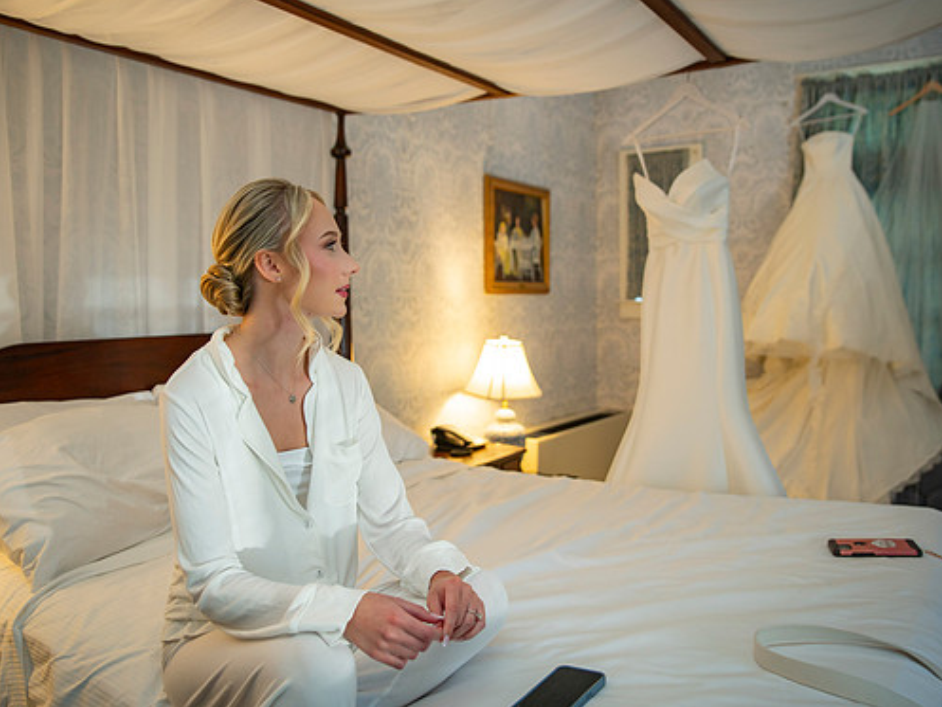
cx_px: 487
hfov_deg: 59.9
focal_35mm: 30
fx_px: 817
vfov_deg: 46.8
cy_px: 345
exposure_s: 1/60
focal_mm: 26
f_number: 2.8
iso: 640
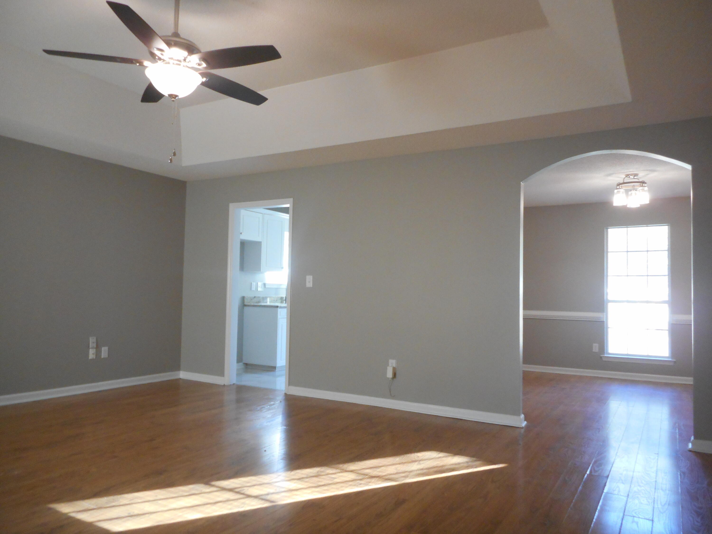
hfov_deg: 69.4
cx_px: 356
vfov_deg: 54.9
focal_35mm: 25
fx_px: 514
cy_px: 267
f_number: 3.7
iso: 400
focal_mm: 4.5
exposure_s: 1/30
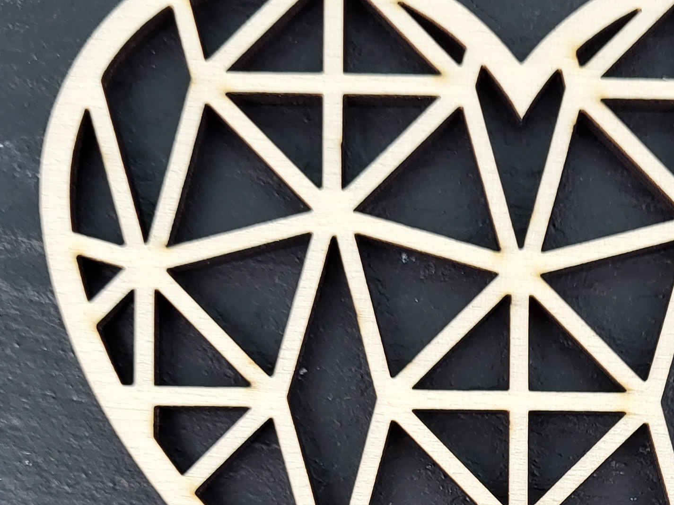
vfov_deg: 18.9
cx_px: 526
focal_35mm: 73
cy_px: 633
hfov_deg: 26.3
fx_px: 1421
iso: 125
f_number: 1.8
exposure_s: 1/100
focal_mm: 5.4
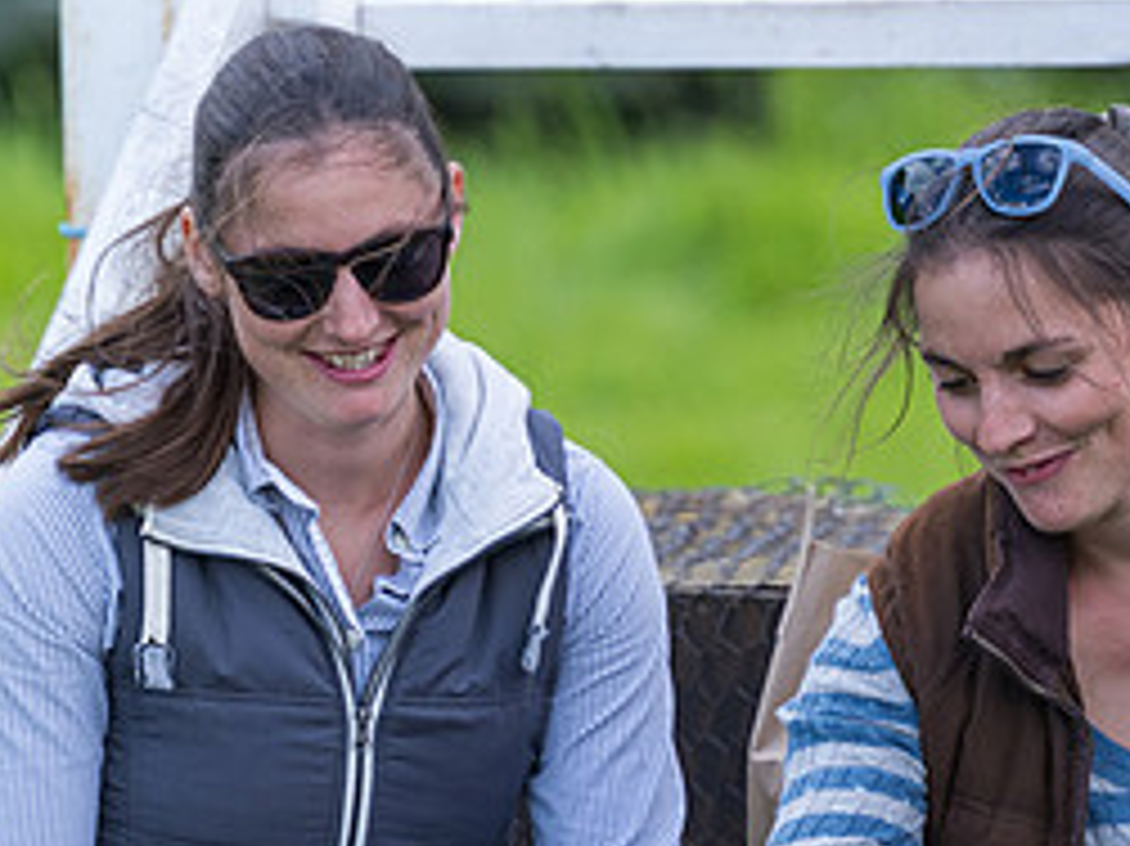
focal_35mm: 550
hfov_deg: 3.6
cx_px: 1121
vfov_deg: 2.7
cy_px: 761
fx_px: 17946
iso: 400
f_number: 4
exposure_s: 1/1250
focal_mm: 180
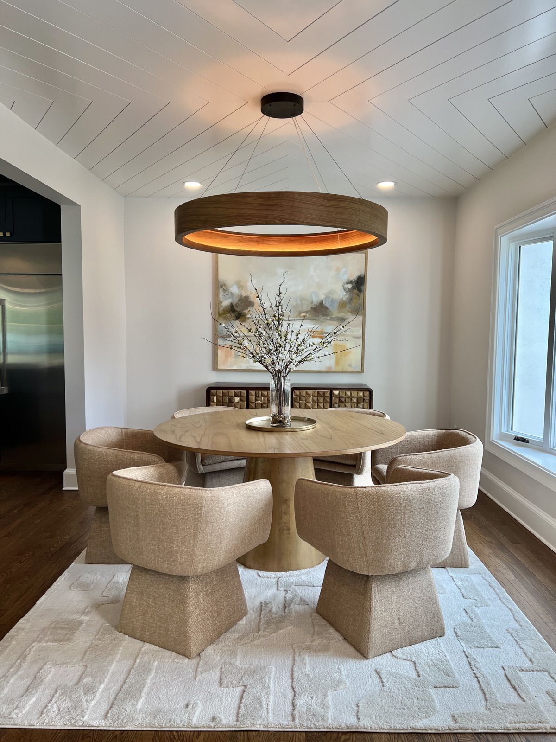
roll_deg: -0.9
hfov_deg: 53.1
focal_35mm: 26
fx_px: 557
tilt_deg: -4.4
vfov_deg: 67.3
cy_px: 371
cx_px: 278
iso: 50
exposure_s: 1/120
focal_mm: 5.7
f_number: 1.5
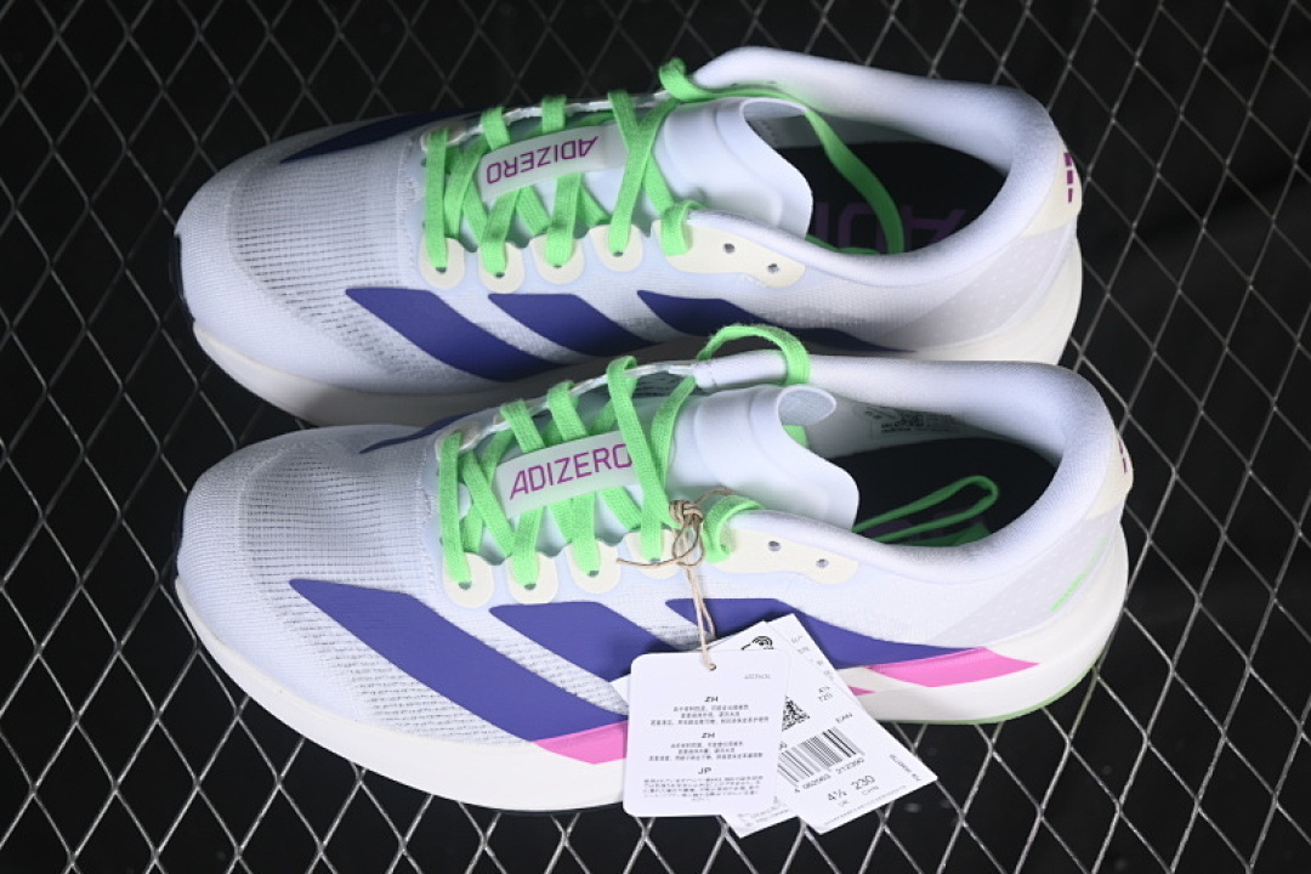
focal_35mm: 75
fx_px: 2731
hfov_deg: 27.0
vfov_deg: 18.2
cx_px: 656
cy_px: 437
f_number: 7.1
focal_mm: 50
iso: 160
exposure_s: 1/80
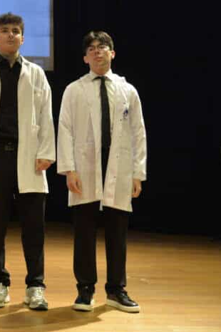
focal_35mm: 77
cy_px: 118
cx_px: -135
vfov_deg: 26.2
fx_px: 710
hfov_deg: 15.9
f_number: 4
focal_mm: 35
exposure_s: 1/40
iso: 800
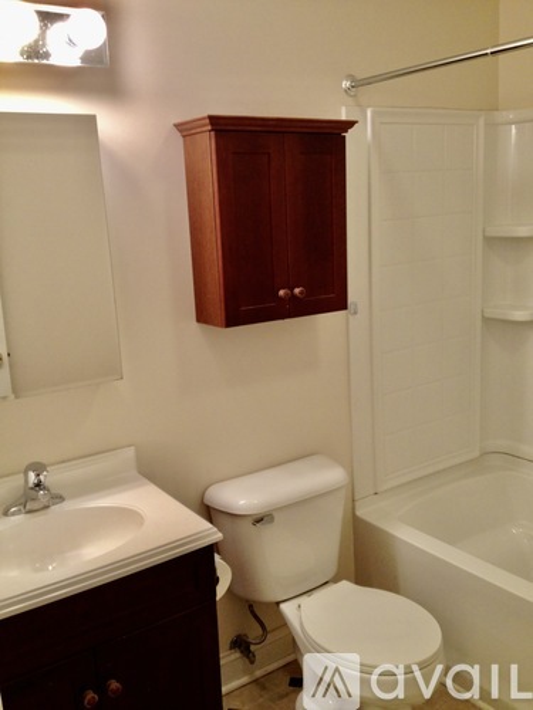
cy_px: 355
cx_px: 266
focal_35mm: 35
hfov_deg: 40.7
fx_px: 719
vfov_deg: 52.6
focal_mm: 4.28
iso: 100
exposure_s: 1/20
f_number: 2.4
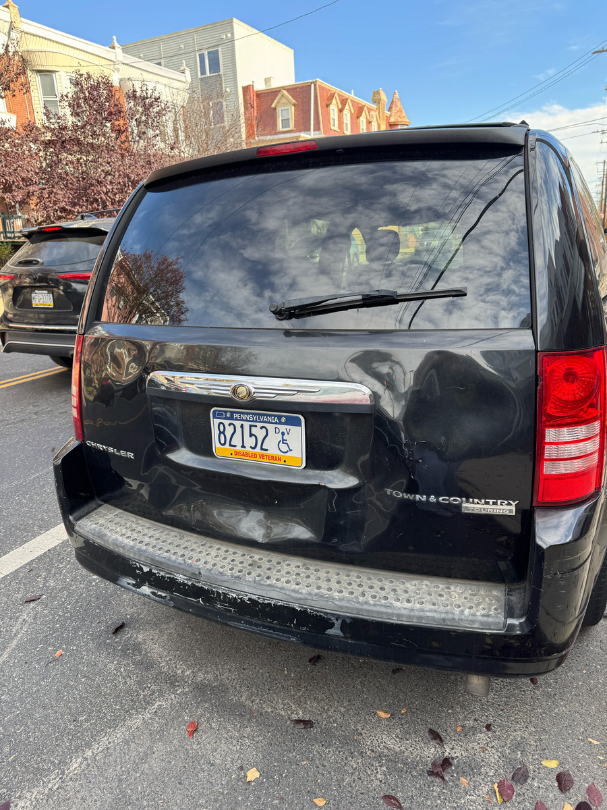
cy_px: 405
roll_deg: +3.3
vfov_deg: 71.6
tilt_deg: -17.3
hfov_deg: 56.8
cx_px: 304
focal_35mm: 24
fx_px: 561
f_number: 1.78
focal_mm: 6.76
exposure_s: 1/390
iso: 80
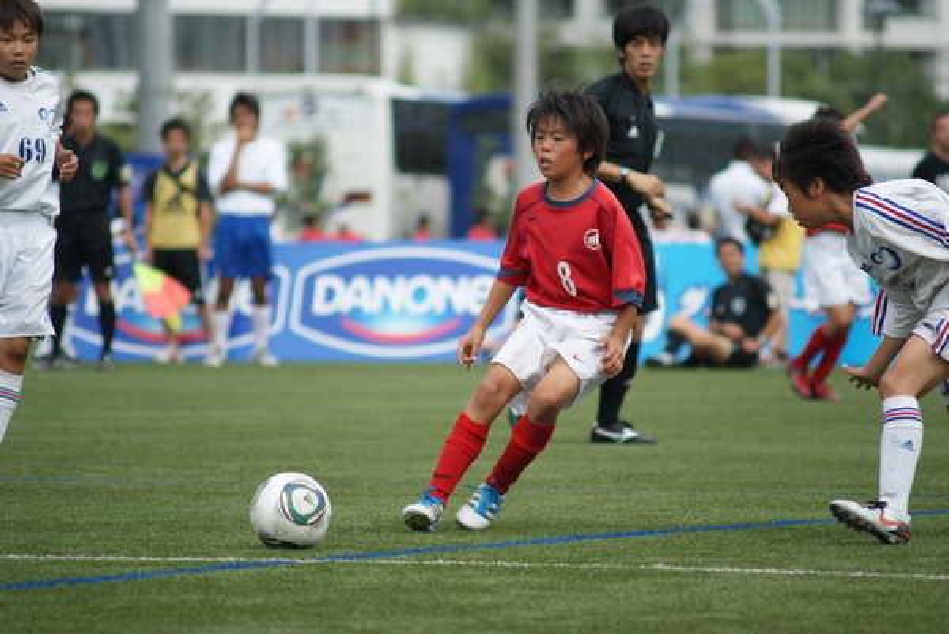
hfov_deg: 6.5
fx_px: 8309
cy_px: 317
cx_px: 474
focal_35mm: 315
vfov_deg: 4.4
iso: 100
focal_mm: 210
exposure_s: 1/640
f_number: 4
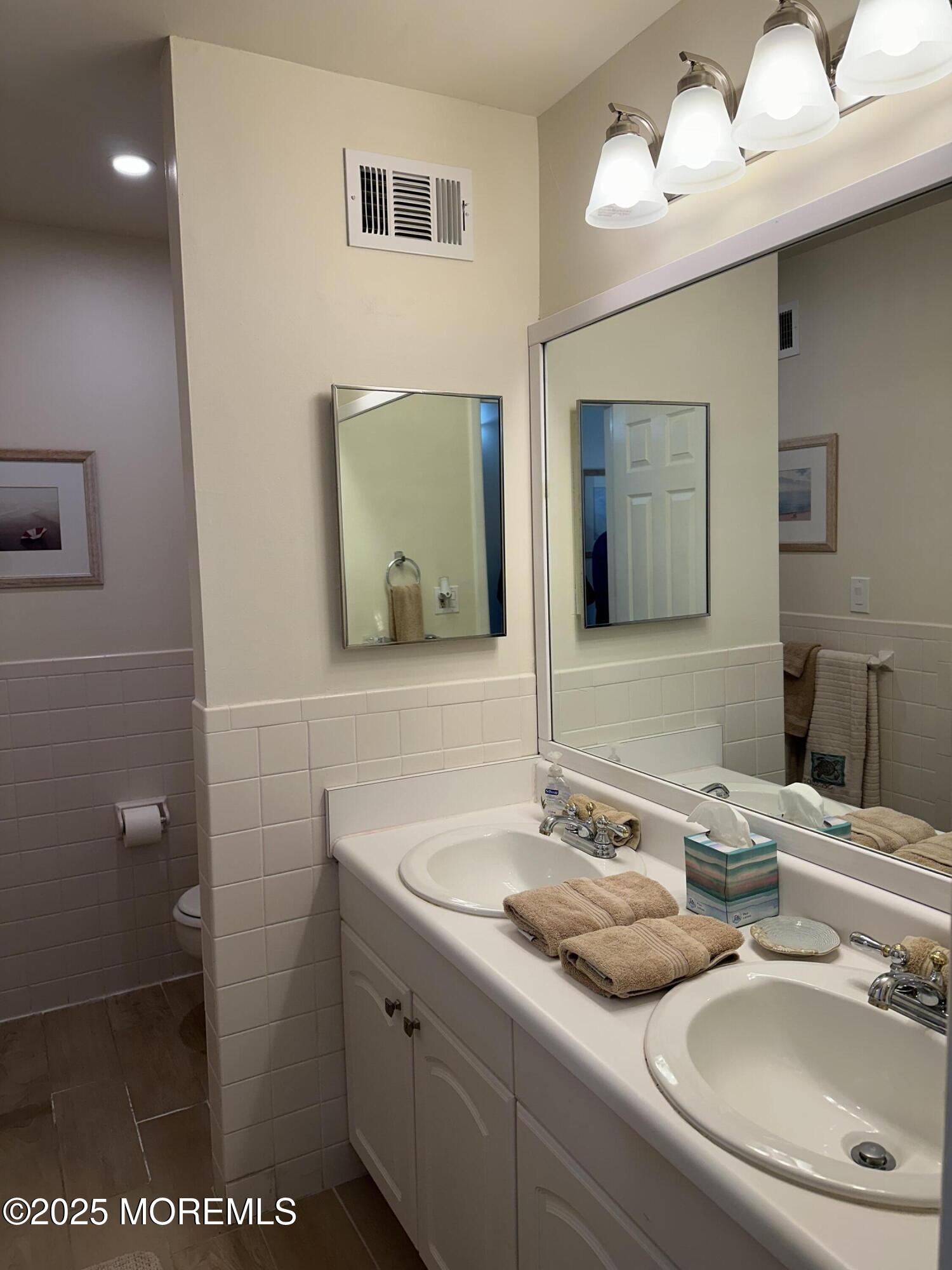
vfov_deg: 71.6
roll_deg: +0.8
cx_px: 476
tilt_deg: -5.2
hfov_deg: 56.8
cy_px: 635
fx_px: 880
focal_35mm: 24
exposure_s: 1/158
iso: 64
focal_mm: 6.86
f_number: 1.78
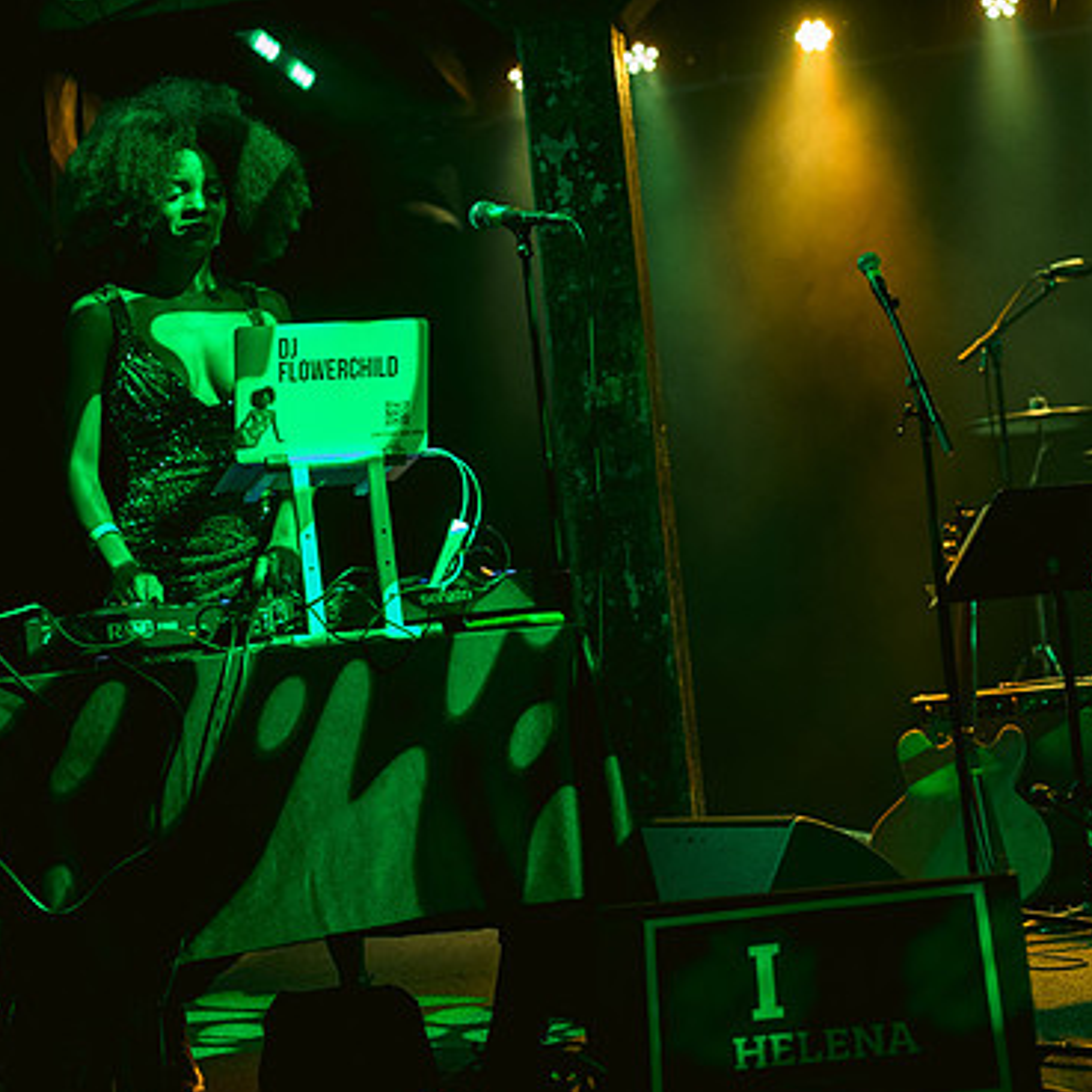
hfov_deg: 25.7
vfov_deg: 25.7
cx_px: 496
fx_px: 2391
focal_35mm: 67
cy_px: 571
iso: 1000
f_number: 2
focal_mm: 50
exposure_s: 1/100
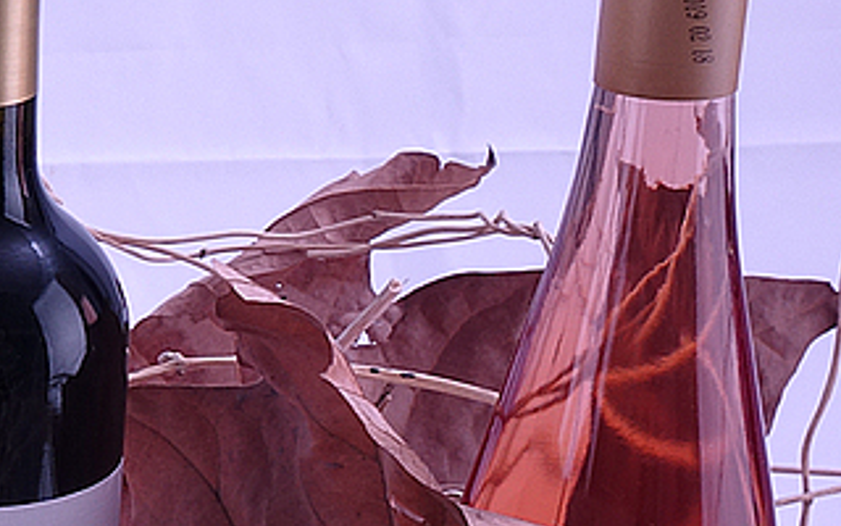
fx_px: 3919
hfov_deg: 11.5
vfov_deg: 7.6
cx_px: -560
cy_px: 714
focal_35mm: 171
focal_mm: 15.45
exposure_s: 1/160
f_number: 7.1
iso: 80
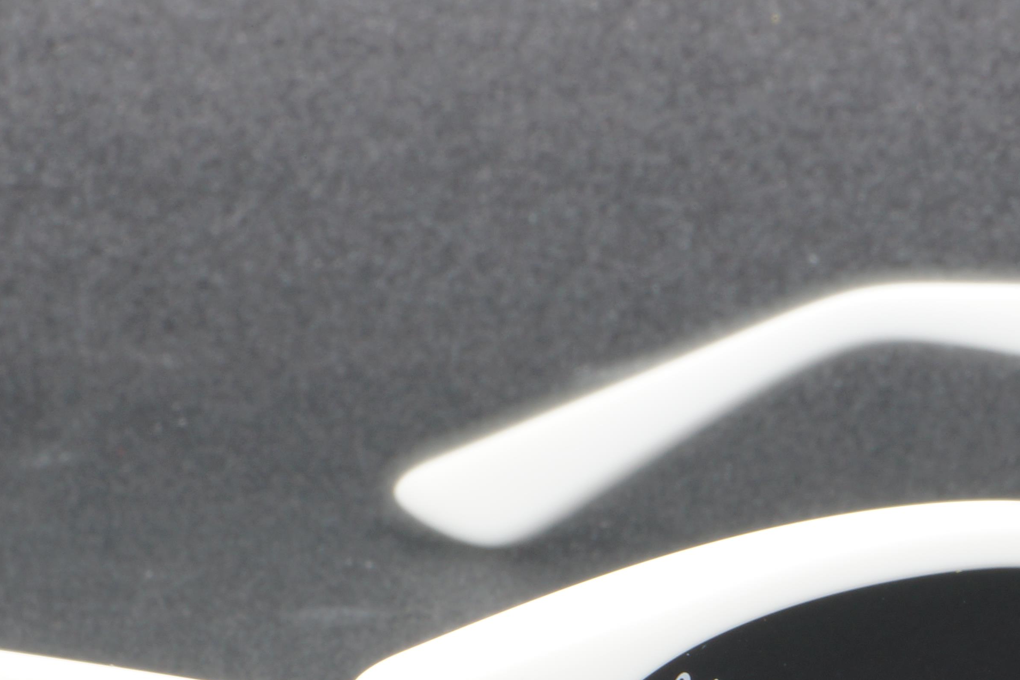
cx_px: 675
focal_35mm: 208
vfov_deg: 6.6
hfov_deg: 9.9
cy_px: 768
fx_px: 5901
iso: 100
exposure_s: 1.3
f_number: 32
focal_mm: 55
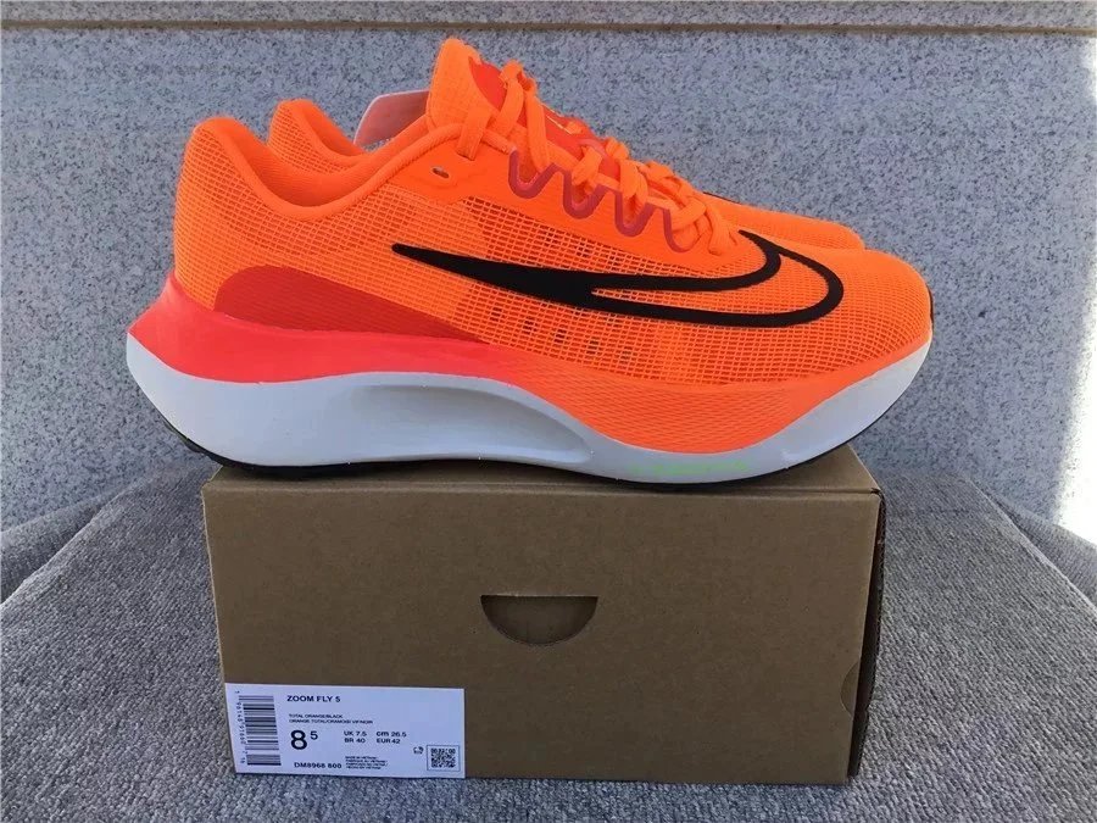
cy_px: 412
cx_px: 548
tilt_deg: -15.7
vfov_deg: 45.4
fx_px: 982
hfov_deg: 58.4
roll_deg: +0.3
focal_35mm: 31
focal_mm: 3.3
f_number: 2.4
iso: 25
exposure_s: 1/382
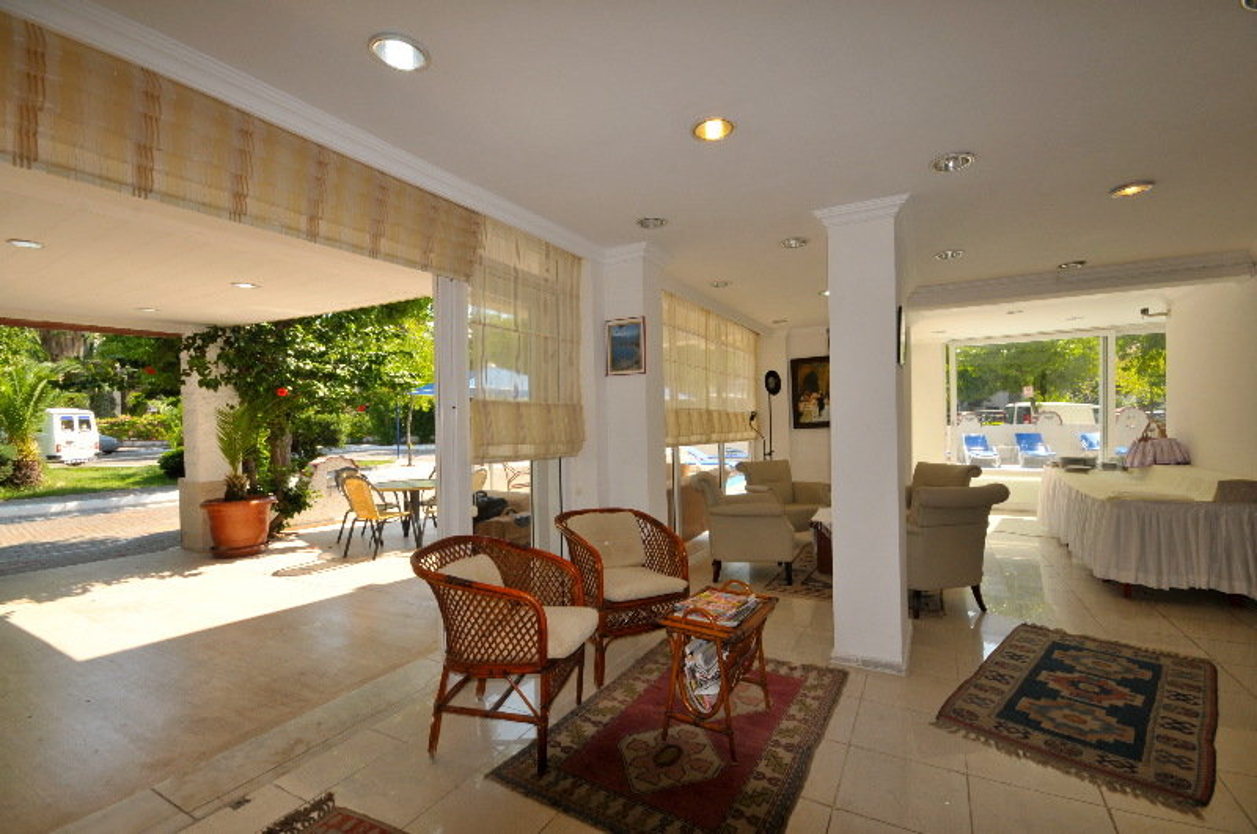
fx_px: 523
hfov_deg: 100.5
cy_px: 417
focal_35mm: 15
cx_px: 628
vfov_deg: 77.2
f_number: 11
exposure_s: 1/60
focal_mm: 10
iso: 200
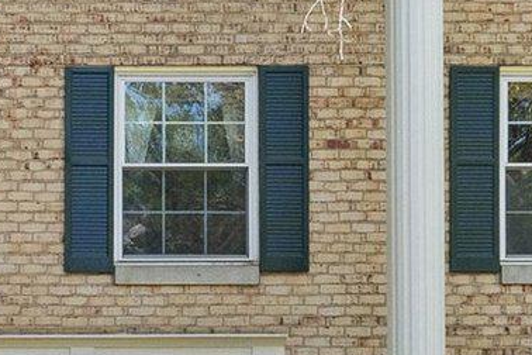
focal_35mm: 90
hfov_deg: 22.0
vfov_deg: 15.1
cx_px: 38
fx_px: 1330
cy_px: 92
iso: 800
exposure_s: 1/320
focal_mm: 11.5
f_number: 8
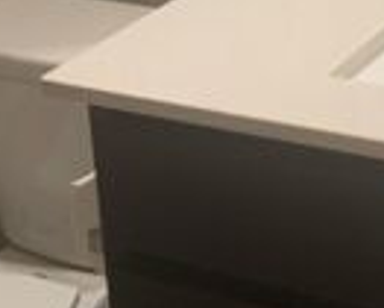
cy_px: -280
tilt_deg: -7.4
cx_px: 446
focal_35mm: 103
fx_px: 1171
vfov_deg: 13.2
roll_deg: +3.3
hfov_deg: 17.8
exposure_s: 1/60
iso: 160
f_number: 1.8
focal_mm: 4.25
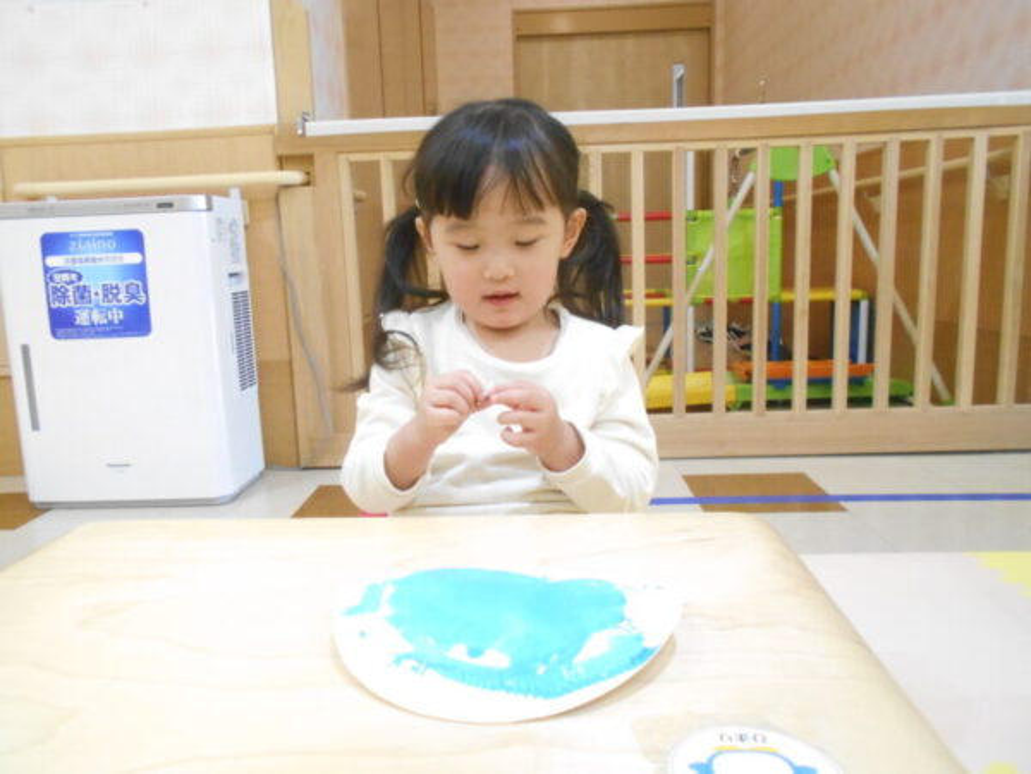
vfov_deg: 53.1
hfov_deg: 67.3
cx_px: 516
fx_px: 774
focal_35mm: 26
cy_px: 387
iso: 800
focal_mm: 4.6
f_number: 3.2
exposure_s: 1/50
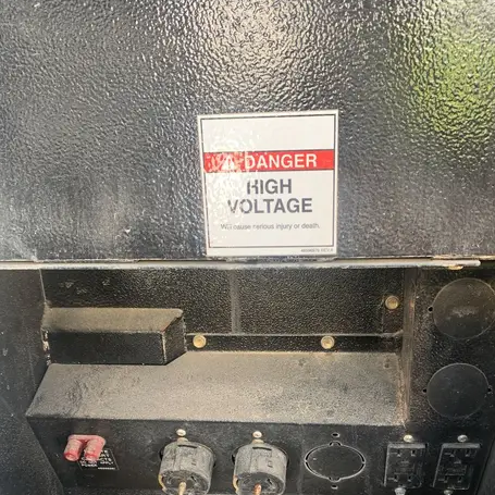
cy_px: 394
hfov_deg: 44.9
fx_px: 599
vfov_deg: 42.9
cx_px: 264
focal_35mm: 37
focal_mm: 4.25
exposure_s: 1/121
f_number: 1.8
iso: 50
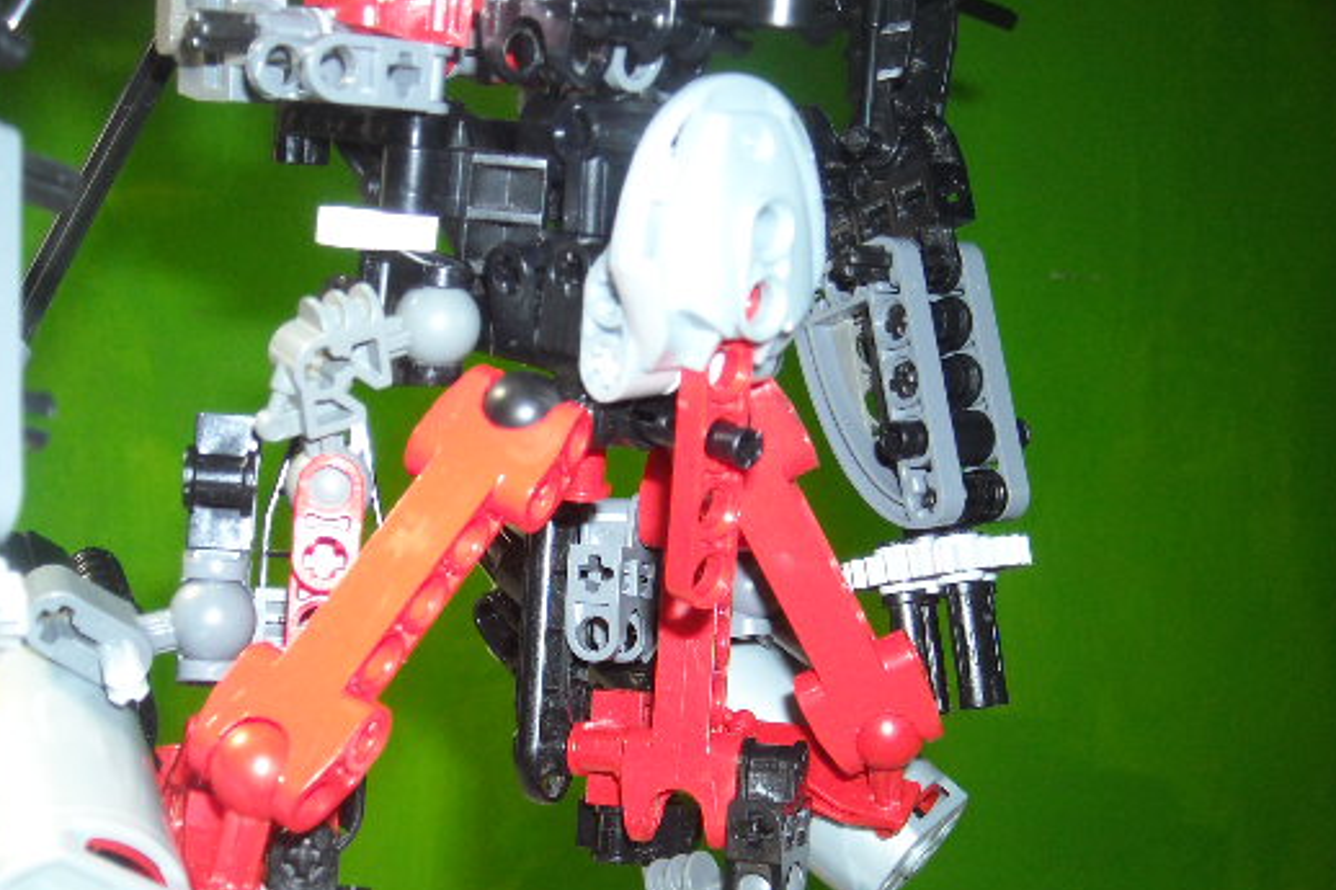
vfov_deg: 29.7
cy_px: 557
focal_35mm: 45
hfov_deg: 43.4
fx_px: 1669
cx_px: 547
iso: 200
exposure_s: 1/60
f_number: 2.8
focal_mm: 5.7
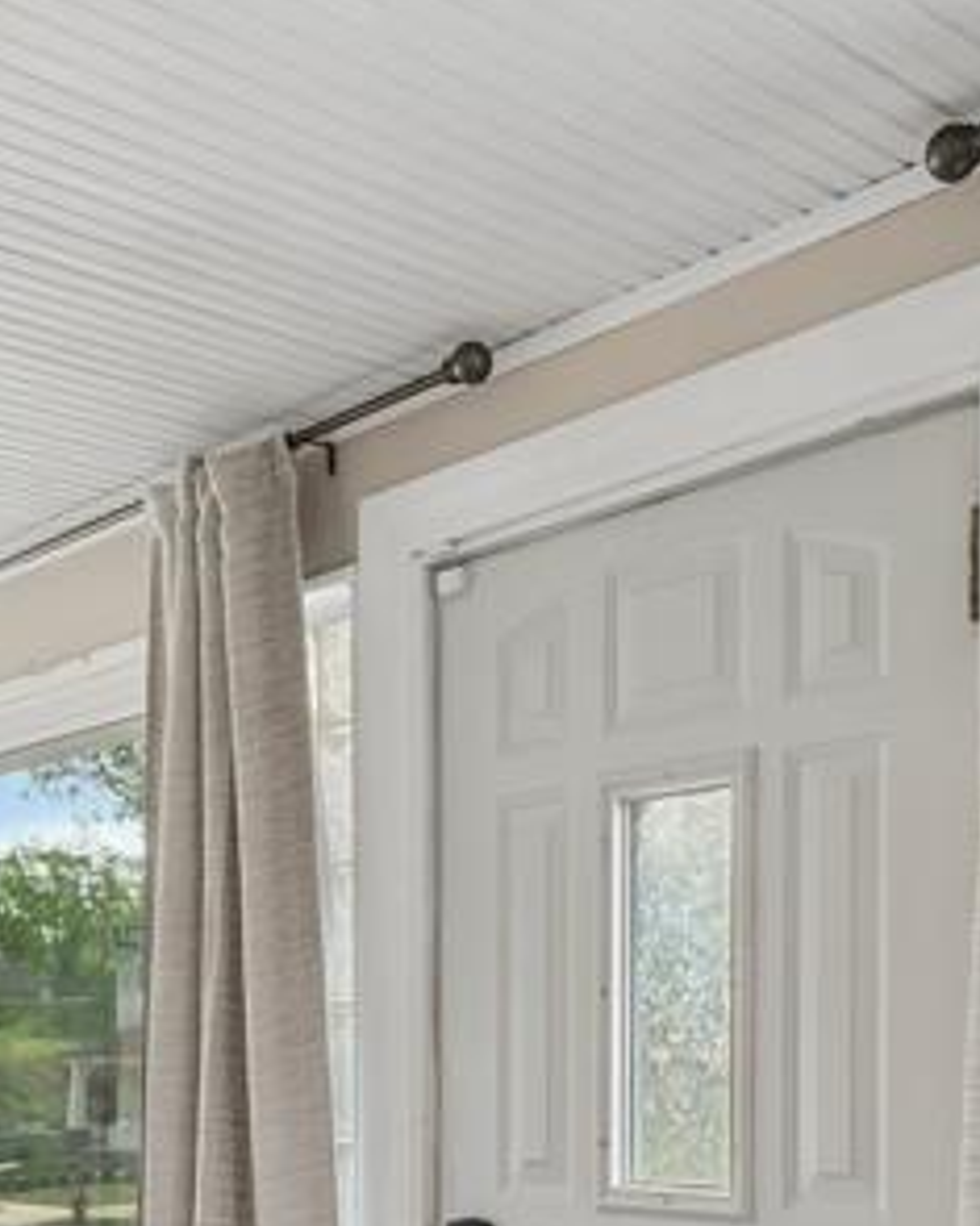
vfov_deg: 35.5
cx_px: 430
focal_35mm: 49
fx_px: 1777
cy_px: 1130
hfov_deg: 30.8
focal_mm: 10
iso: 200
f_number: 8
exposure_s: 1/30
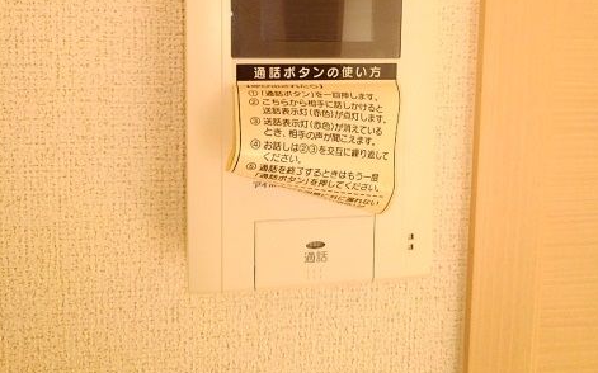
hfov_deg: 54.0
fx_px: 586
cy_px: 75
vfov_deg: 34.2
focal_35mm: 36
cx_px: 300
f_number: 2.2
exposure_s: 1/100
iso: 125
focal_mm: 3.46
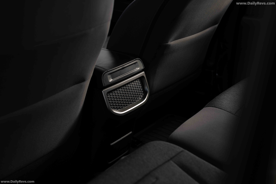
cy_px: 92
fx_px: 437
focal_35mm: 57
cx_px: 138
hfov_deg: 35.1
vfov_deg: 23.8
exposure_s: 1/500
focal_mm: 57
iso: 200
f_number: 2.8
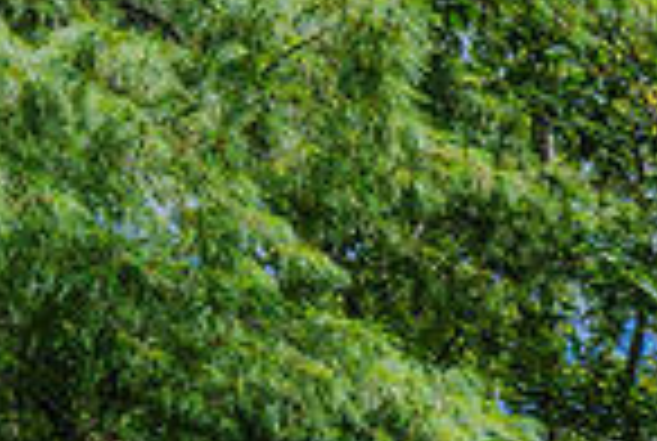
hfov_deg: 14.0
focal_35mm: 98
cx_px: 1602
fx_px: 1792
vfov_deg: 11.0
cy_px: 1163
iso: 500
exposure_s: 1/3200
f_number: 4
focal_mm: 14
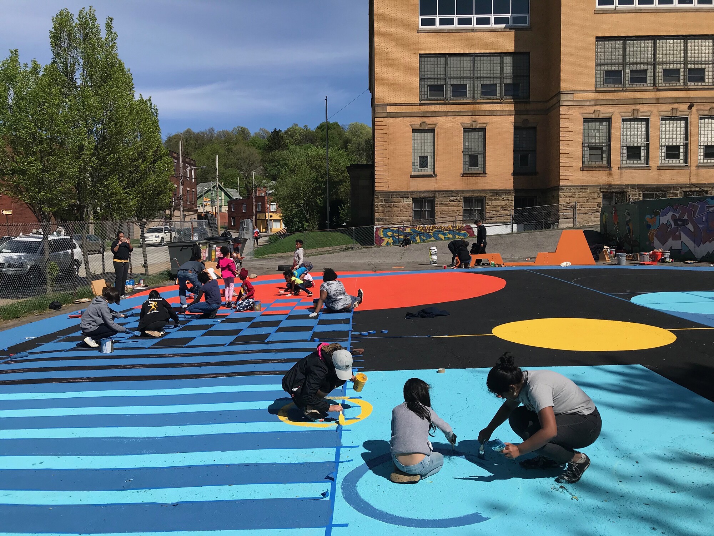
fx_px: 578
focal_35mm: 28
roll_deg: -0.3
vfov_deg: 49.7
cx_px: 357
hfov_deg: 63.4
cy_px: 268
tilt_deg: -2.0
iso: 20
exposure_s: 1/4167
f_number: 1.8
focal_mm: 3.99
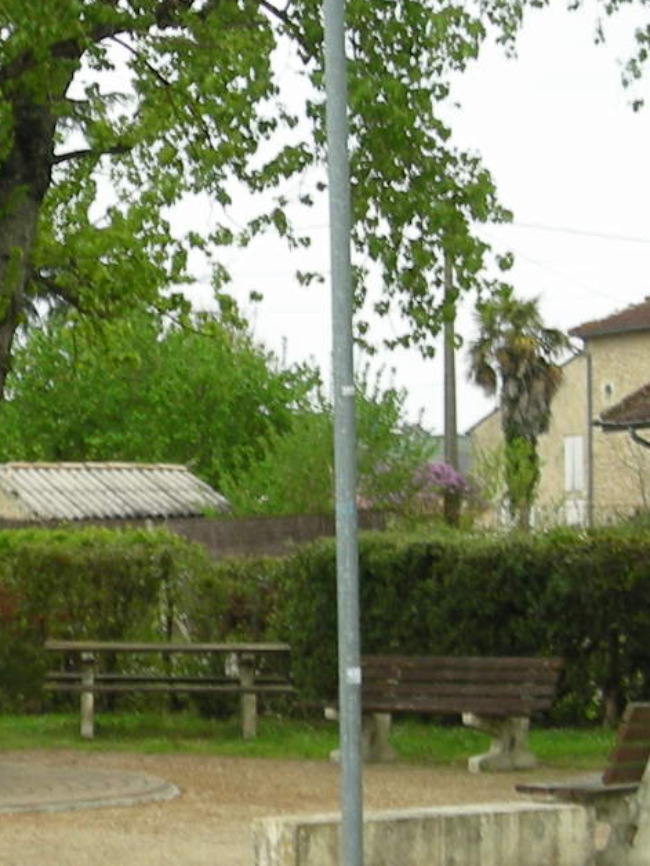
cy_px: 456
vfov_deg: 15.9
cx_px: -32
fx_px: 3105
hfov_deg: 11.8
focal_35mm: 124
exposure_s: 1/30
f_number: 3.2
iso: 72
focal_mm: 6.3
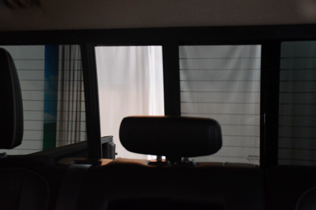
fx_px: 456
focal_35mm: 52
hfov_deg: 38.2
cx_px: 158
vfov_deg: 26.0
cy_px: 105
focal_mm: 35
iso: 3200
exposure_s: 1/125
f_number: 4.2
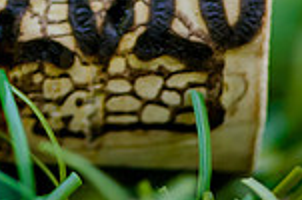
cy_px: -205
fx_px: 4068
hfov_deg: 4.2
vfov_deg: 2.8
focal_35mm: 486
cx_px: -152
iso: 800
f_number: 3.5
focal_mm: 105
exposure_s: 1/640
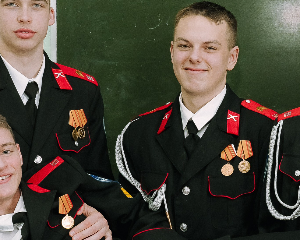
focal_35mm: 94
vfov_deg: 16.4
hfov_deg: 20.1
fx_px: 835
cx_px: 245
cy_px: 124
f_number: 7.1
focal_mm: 32
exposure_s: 1/160
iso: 1000
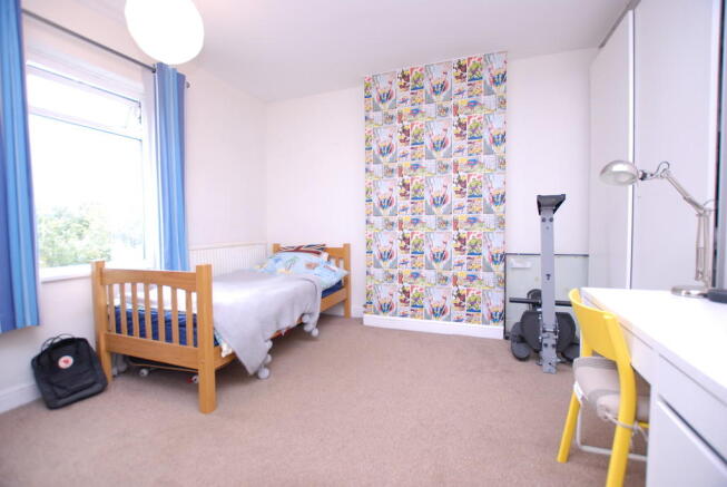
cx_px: 364
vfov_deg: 77.5
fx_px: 303
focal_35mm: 15
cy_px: 244
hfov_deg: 100.3
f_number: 3.5
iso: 250
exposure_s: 1/45
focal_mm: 10
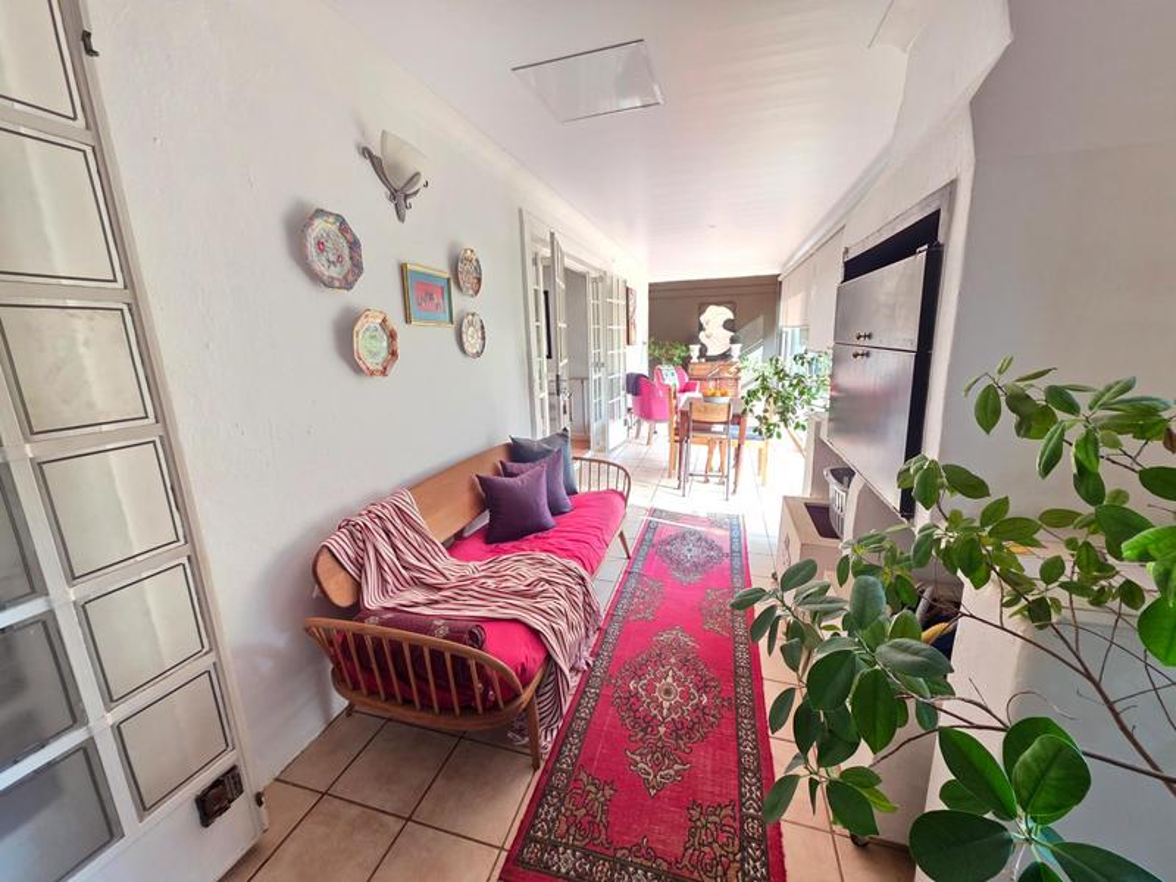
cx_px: 588
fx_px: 442
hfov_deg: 106.2
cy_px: 441
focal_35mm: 13
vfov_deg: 89.9
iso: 320
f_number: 1.9
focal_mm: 2.2
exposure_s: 1/50
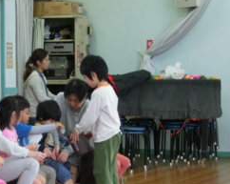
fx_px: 857
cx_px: 71
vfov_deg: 12.2
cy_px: 109
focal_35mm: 126
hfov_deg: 15.3
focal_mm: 13.79
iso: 800
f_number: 4.9
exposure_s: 1/80
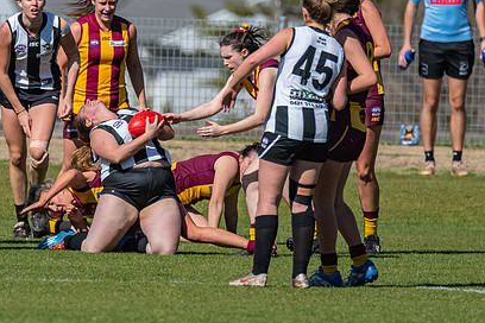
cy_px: 140
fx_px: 19250
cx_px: 112
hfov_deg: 1.4
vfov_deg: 1.0
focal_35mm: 1429
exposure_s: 1/4000
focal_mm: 600
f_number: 8
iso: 800
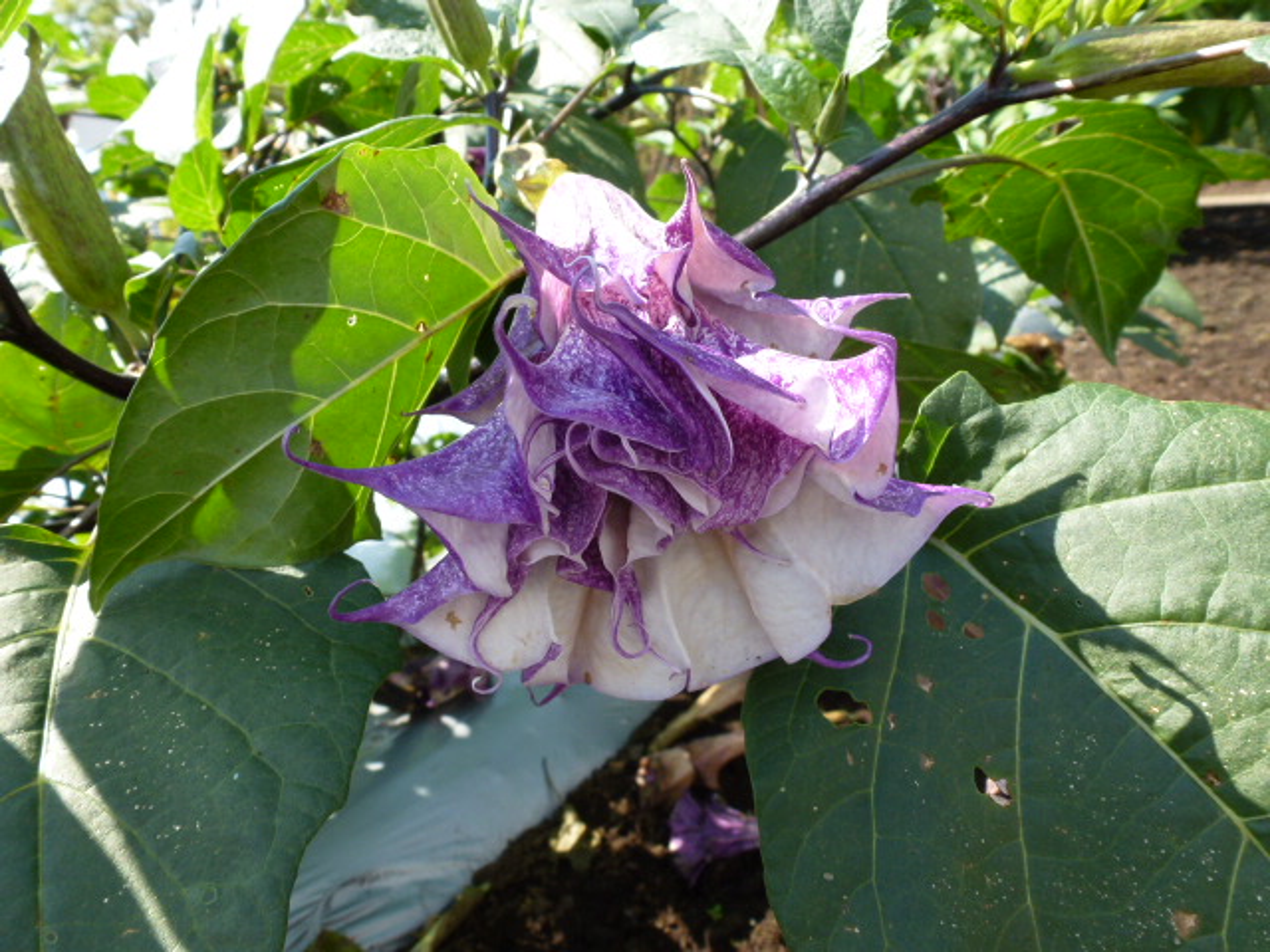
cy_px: 476
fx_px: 881
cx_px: 635
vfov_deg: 56.8
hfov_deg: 71.6
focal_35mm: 24
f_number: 4
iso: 100
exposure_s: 1/200
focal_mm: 4.3
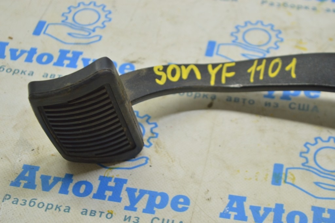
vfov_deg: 16.5
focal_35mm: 82
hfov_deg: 24.6
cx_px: 168
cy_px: 112
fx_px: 767
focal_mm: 55
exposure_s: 1/20
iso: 400
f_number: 5.6
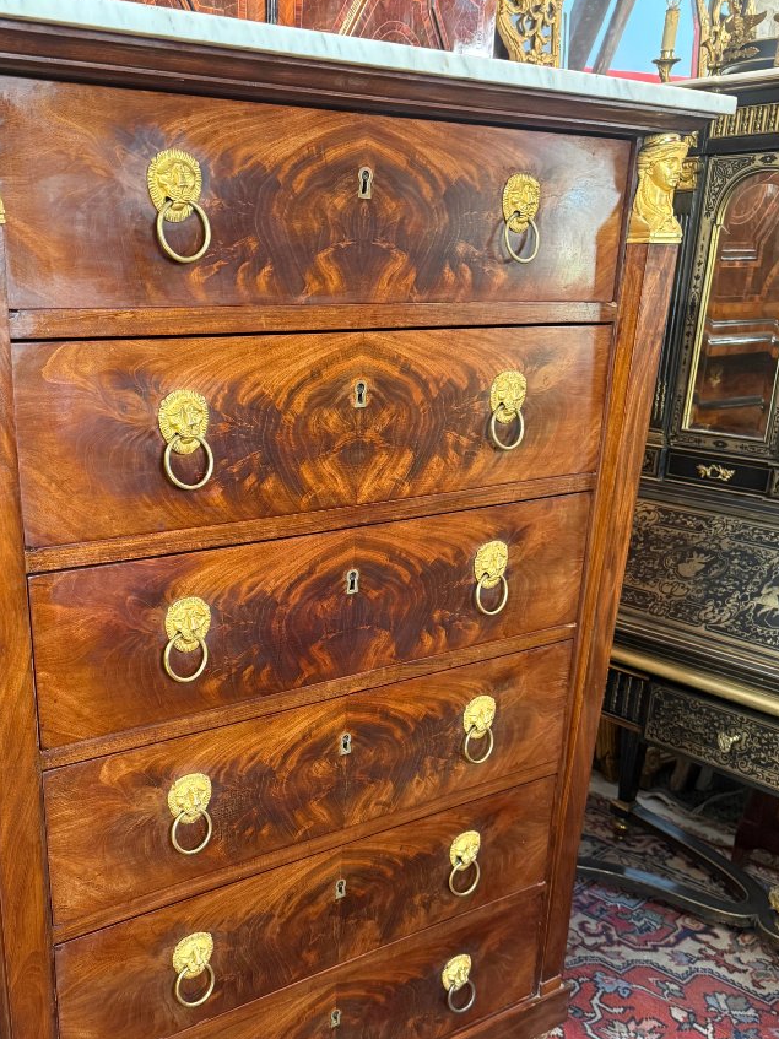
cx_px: 236
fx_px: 1020
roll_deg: +0.4
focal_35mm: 34
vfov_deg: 53.1
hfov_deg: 41.0
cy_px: 678
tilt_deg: -21.9
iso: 400
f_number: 1.78
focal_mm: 6.76
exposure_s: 1/50
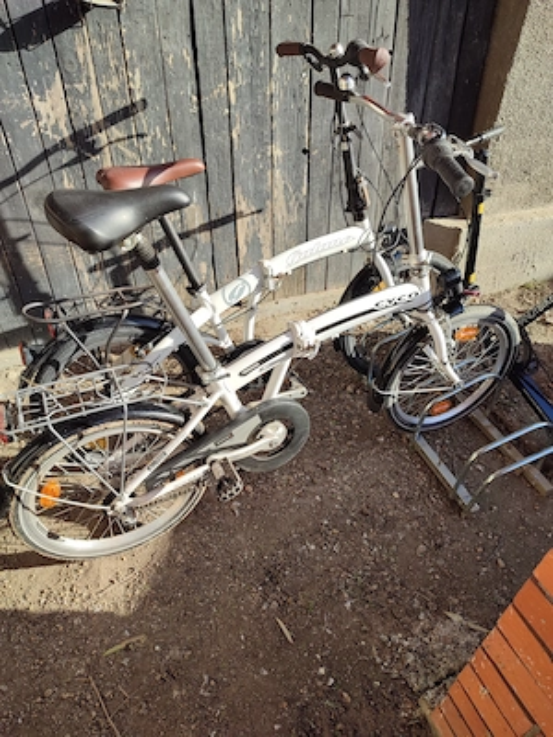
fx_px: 511
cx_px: 276
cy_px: 368
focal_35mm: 24
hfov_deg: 56.8
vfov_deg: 71.6
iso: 50
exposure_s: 1/388
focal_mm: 5.89
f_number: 1.89
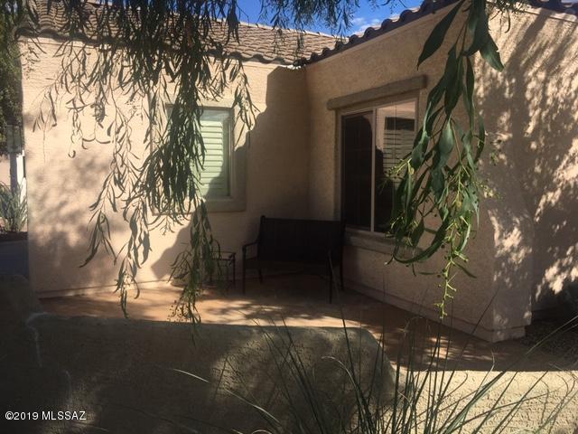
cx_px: 289
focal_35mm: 29
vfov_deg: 48.2
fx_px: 484
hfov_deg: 61.7
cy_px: 217
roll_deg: -0.3
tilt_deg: -5.1
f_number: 2.2
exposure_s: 1/1374
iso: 25
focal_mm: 4.15
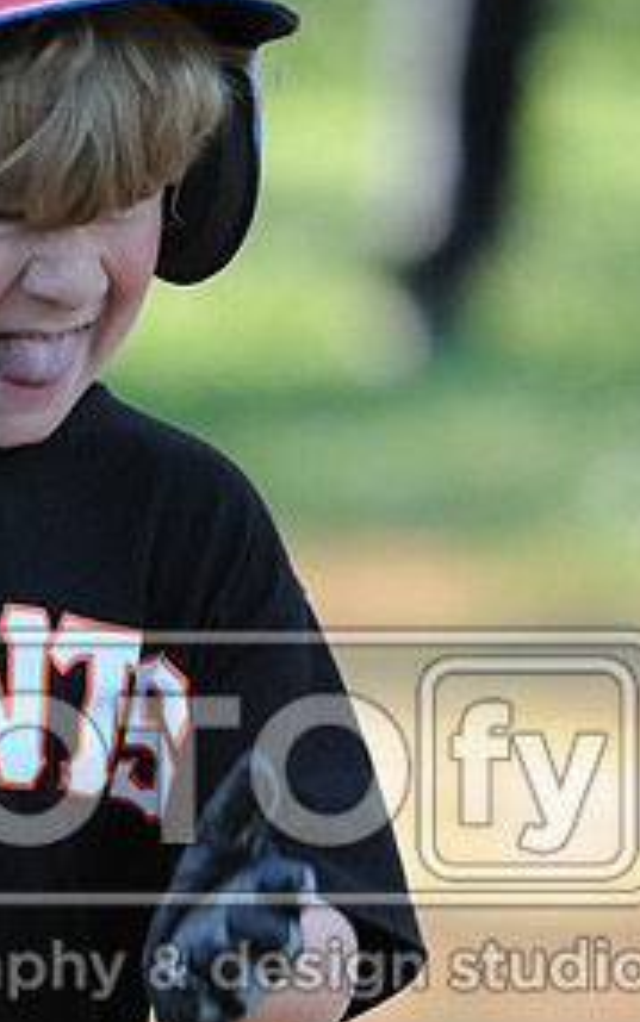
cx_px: 159
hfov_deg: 1.4
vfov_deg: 2.3
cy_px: 797
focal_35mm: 928
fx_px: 25872
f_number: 4
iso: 800
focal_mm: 300
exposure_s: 1/640
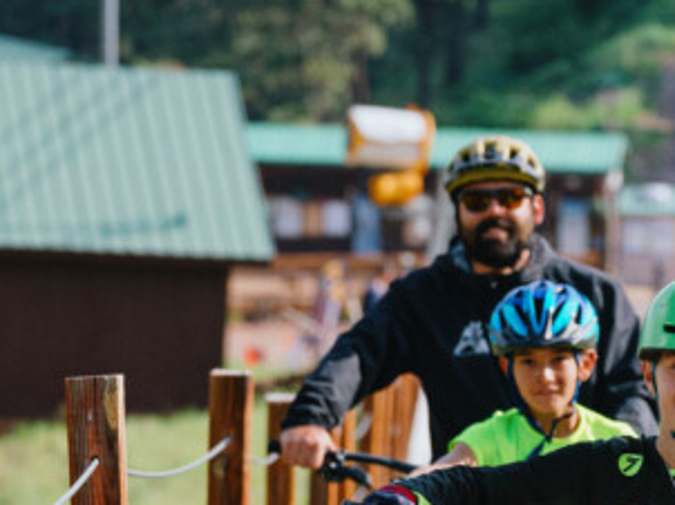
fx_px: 9352
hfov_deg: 4.1
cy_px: 629
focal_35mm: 480
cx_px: 534
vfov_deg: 3.1
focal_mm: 147
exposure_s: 1/1250
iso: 400
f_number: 5.6
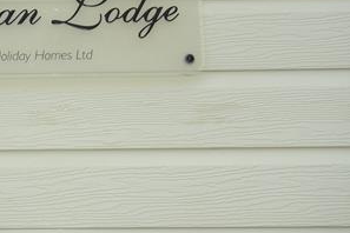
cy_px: 36
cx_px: 15
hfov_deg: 21.5
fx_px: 894
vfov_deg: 14.7
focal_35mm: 92
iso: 125
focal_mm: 14.4
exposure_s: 1/800
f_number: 4
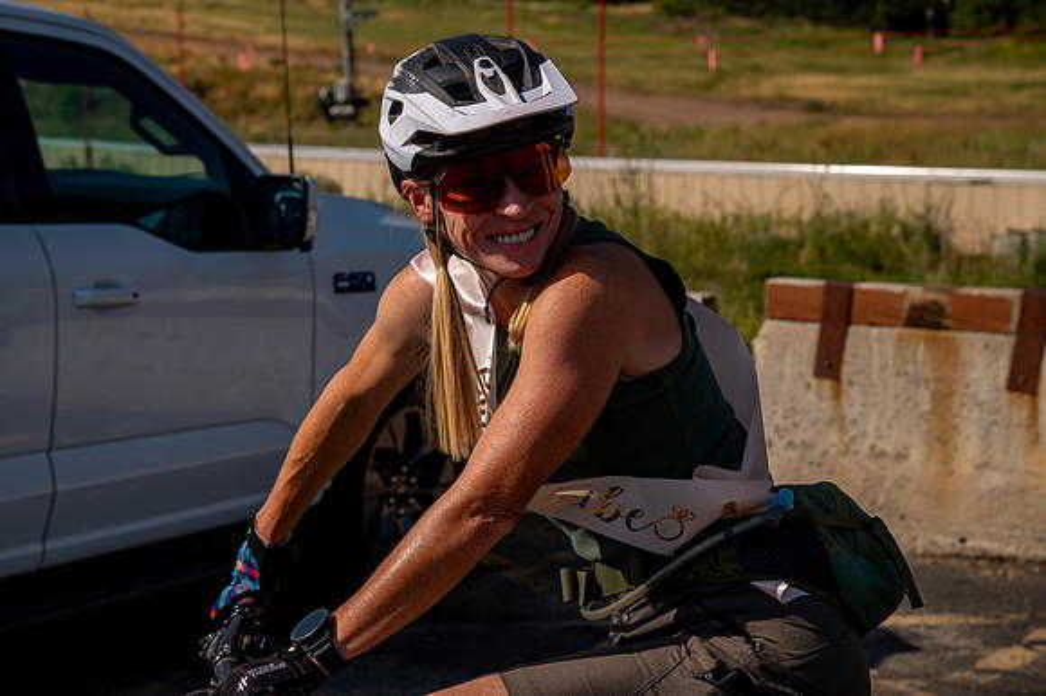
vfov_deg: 16.6
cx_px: 433
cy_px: 288
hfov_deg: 24.7
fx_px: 2382
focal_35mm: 82
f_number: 7.1
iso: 200
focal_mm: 70
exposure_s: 1/800
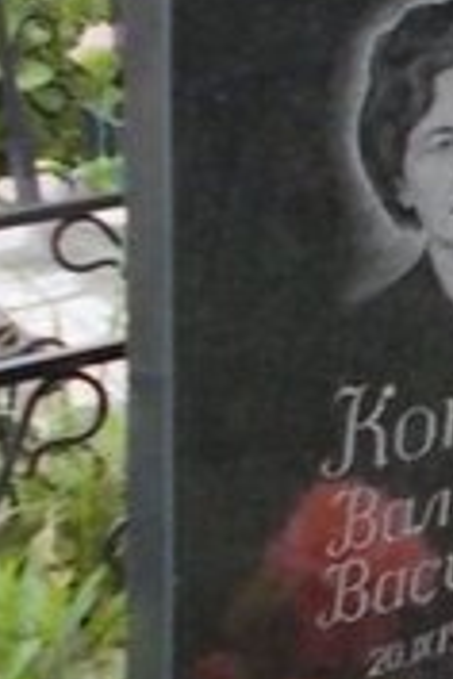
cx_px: 1094
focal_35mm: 122
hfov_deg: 9.9
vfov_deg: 16.8
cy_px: 357
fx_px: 2303
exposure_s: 1/60
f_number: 3.2
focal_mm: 4.6
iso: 80
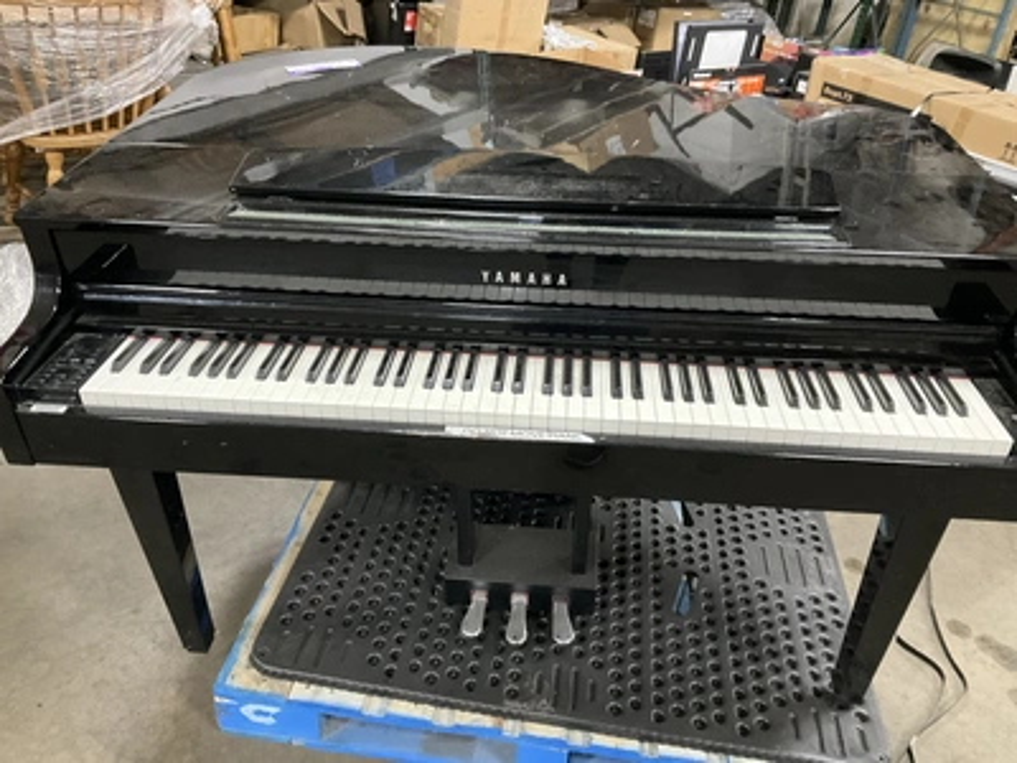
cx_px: 508
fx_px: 852
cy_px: 382
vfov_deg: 48.2
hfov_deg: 61.7
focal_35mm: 29
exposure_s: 1/30
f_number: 1.8
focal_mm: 3
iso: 400
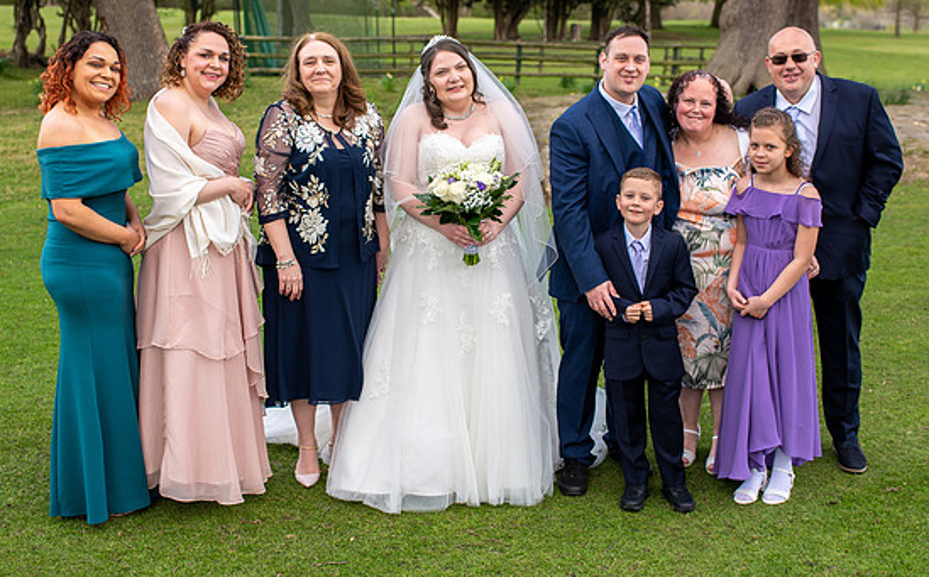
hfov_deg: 41.9
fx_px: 1213
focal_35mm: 48
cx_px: 463
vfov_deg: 26.7
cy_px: 248
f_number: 3.2
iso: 100
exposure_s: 1/320
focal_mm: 35
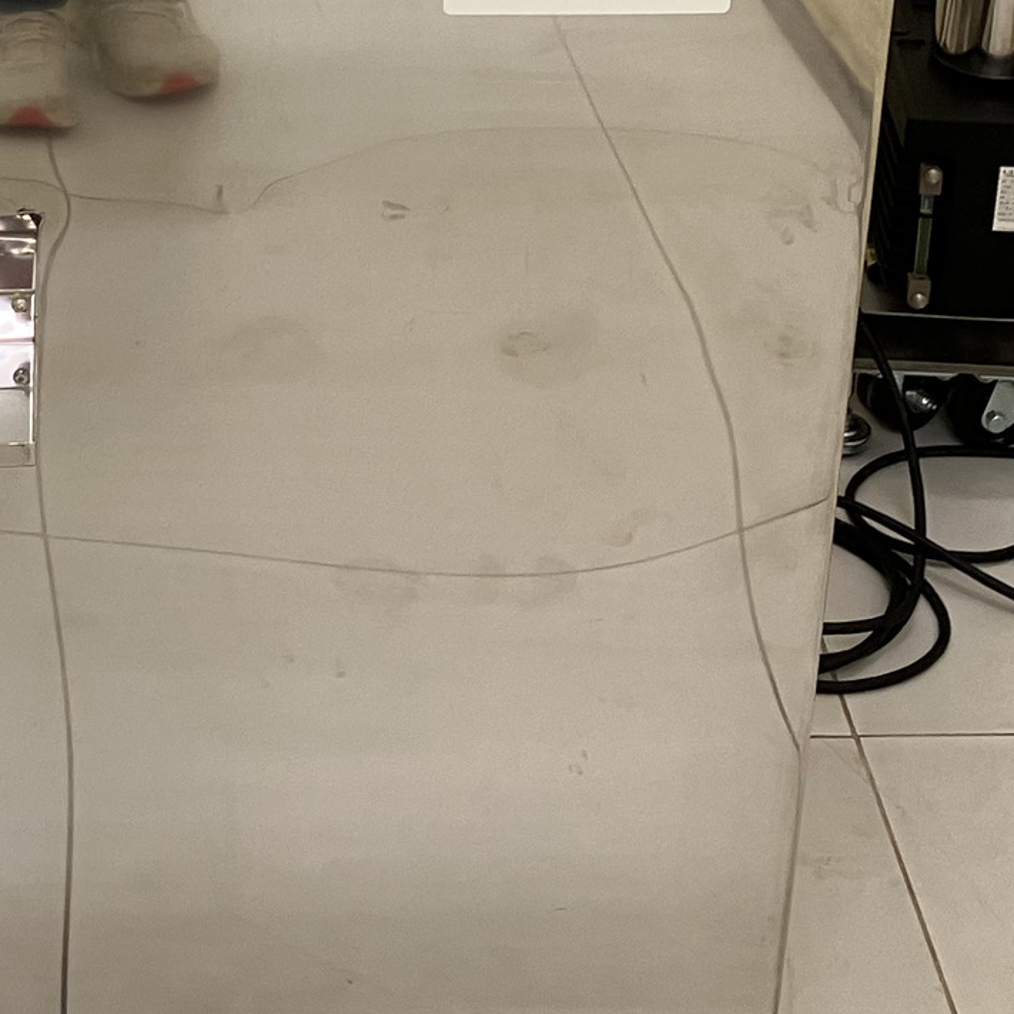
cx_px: 190
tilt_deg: -24.4
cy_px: -25
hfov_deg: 19.7
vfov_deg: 19.3
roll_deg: -0.8
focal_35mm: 87
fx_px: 2883
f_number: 1.8
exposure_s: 1/50
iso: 50
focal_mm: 3.99
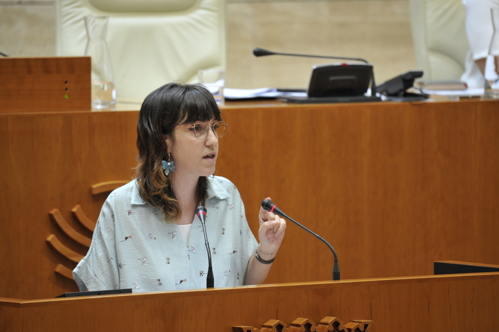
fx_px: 5541
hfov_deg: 5.2
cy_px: 166
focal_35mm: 400
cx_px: 250
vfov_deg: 3.4
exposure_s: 1/100
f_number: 5.6
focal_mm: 400
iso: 2500
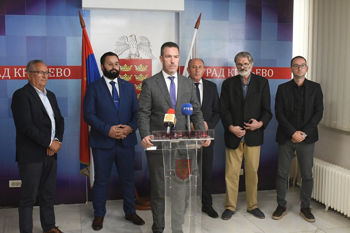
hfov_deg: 46.4
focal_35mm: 42
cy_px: 116
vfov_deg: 31.9
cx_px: 175
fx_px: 408
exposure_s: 1/250
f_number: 8
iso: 6400
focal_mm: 28
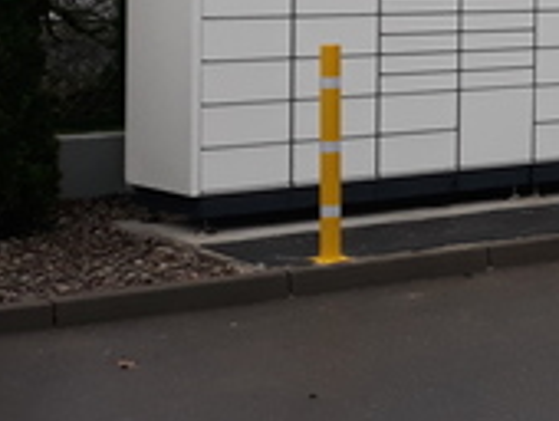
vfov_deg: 13.1
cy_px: -28
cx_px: 1036
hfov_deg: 15.1
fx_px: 1795
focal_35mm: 111
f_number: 1.7
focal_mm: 3.71
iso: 50
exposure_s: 1/100
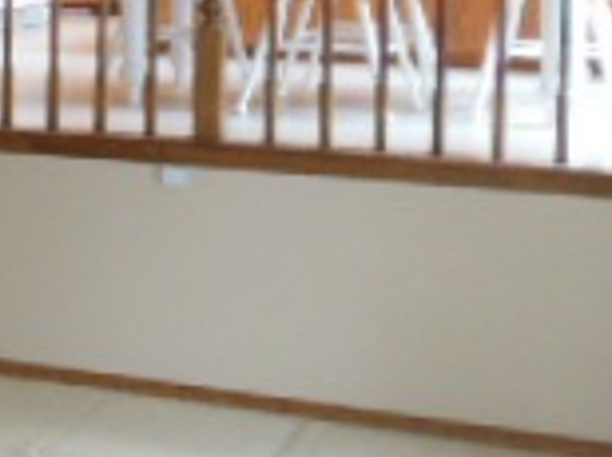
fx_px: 1836
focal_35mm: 104
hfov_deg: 15.8
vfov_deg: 14.0
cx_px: -529
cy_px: -8
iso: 320
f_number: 3.2
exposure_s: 1/30
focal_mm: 4.5
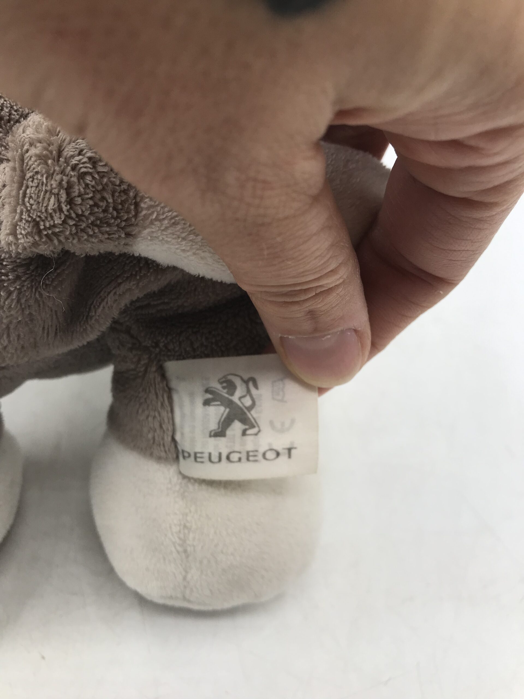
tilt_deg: -49.7
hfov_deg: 49.7
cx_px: 262
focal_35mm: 28
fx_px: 565
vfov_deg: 63.4
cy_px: 350
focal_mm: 3.99
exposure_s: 1/427
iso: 20
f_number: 1.8
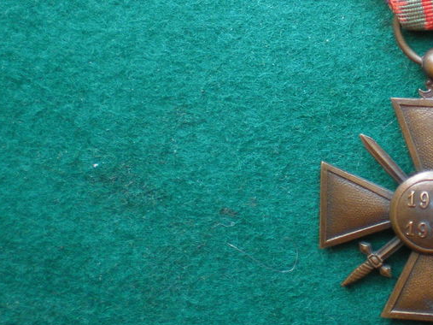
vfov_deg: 19.3
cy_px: 40
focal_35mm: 75
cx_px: 392
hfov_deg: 25.2
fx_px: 938
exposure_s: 1/50
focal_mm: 6.3
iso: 200
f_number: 3.1
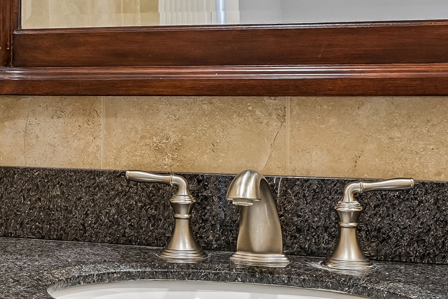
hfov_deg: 25.6
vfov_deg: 17.8
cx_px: 37
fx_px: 950
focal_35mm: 76
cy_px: 88
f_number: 8
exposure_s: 1/2.5
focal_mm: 16.5
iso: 160
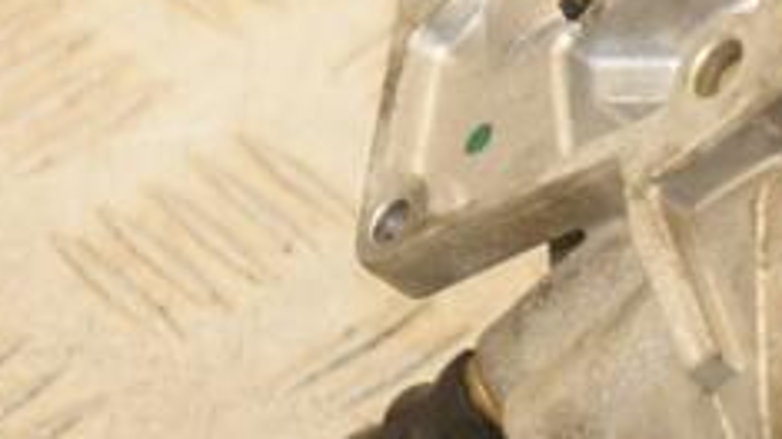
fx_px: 7649
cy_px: 306
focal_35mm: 369
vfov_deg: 3.3
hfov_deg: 5.8
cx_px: 922
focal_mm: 92
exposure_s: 1/200
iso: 800
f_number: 5.6
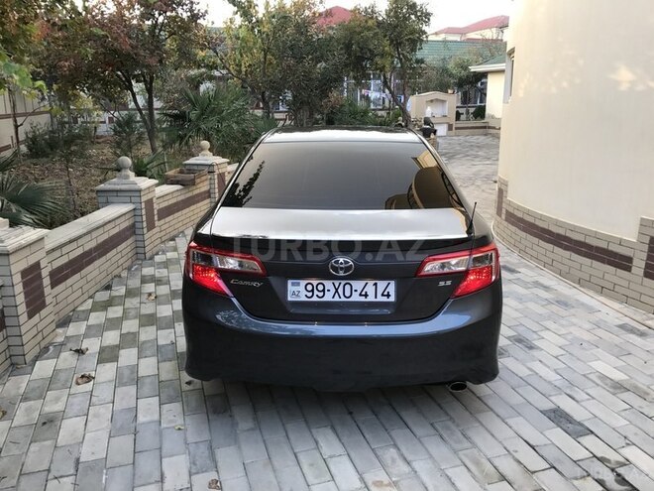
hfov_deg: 63.4
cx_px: 327
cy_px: 246
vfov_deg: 49.7
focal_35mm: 28
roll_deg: -0.1
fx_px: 529
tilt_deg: -13.7
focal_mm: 3.99
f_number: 1.8
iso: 32
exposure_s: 1/100
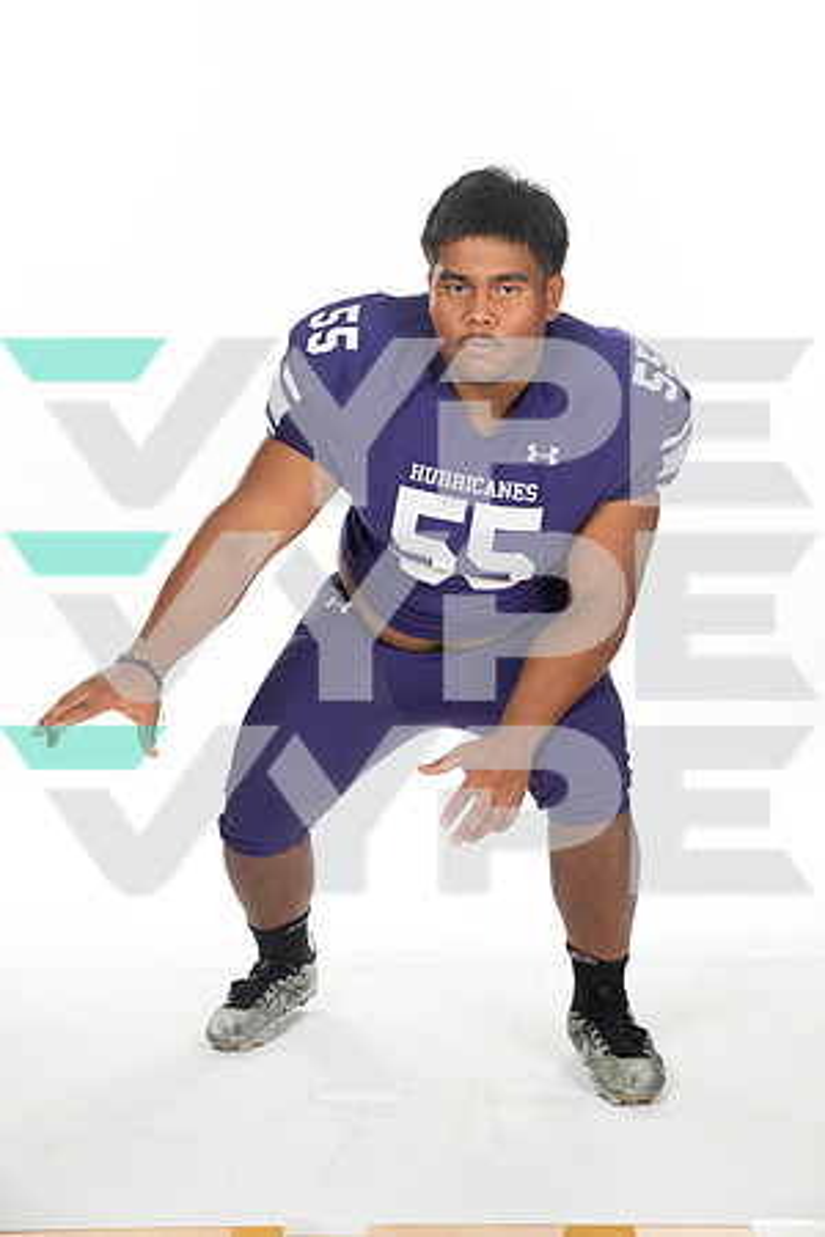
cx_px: 412
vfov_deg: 34.5
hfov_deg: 23.4
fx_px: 1994
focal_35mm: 58
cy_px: 618
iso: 800
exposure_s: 1/320
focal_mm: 58
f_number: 7.1
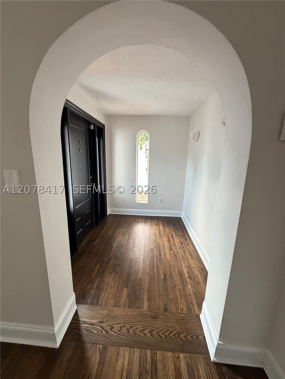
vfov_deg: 102.1
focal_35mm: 14
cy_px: 190
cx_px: 142
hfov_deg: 85.7
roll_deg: -1.2
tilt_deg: -11.0
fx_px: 154
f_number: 2.2
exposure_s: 1/60
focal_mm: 2.22
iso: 320
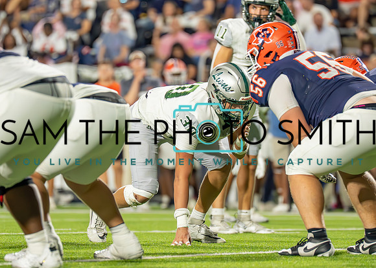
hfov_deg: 4.0
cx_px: 198
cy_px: 131
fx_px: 5326
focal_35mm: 499
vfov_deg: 2.9
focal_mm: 200
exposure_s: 1/1600
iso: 3200
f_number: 2.8
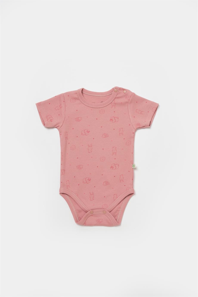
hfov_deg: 24.2
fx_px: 462
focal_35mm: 56
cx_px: 99
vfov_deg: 35.6
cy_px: 148
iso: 125
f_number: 13
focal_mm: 37.4
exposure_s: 1/125
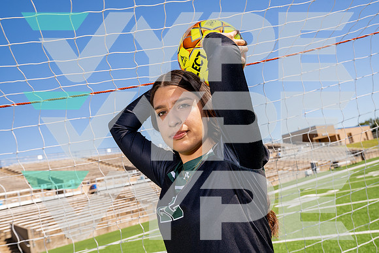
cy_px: 126
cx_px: 190
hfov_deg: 48.4
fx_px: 421
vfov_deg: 33.4
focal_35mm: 40
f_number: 9
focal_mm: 40
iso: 100
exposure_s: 1/250
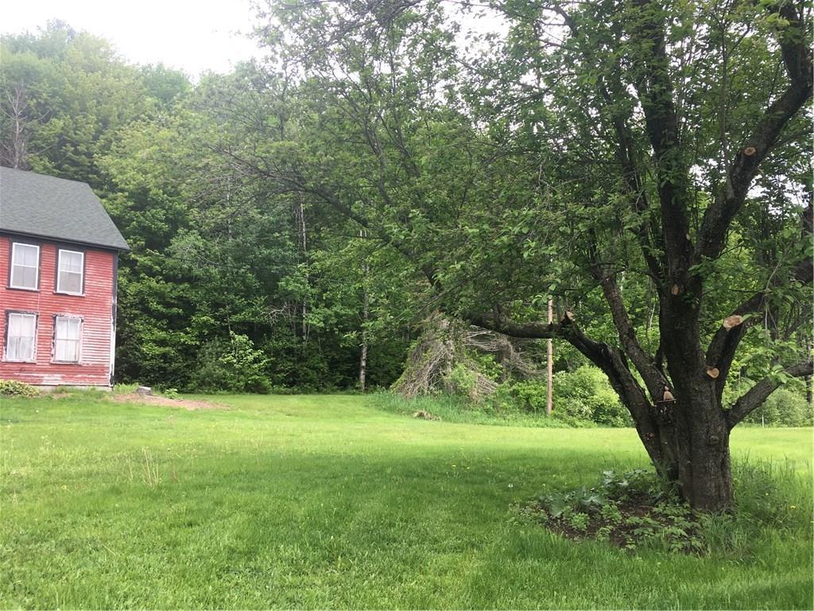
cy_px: 306
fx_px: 682
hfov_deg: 61.7
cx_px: 407
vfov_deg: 48.2
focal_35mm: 29
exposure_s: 1/184
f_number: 2.2
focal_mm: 4.15
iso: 25
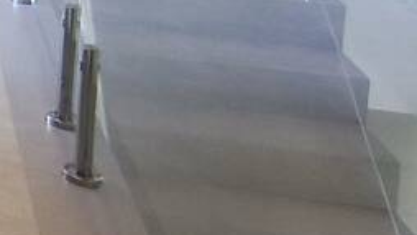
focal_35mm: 99
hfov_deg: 15.6
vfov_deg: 11.0
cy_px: -248
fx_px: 1095
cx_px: -486
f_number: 2.2
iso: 64
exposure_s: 1/60
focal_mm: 1.65
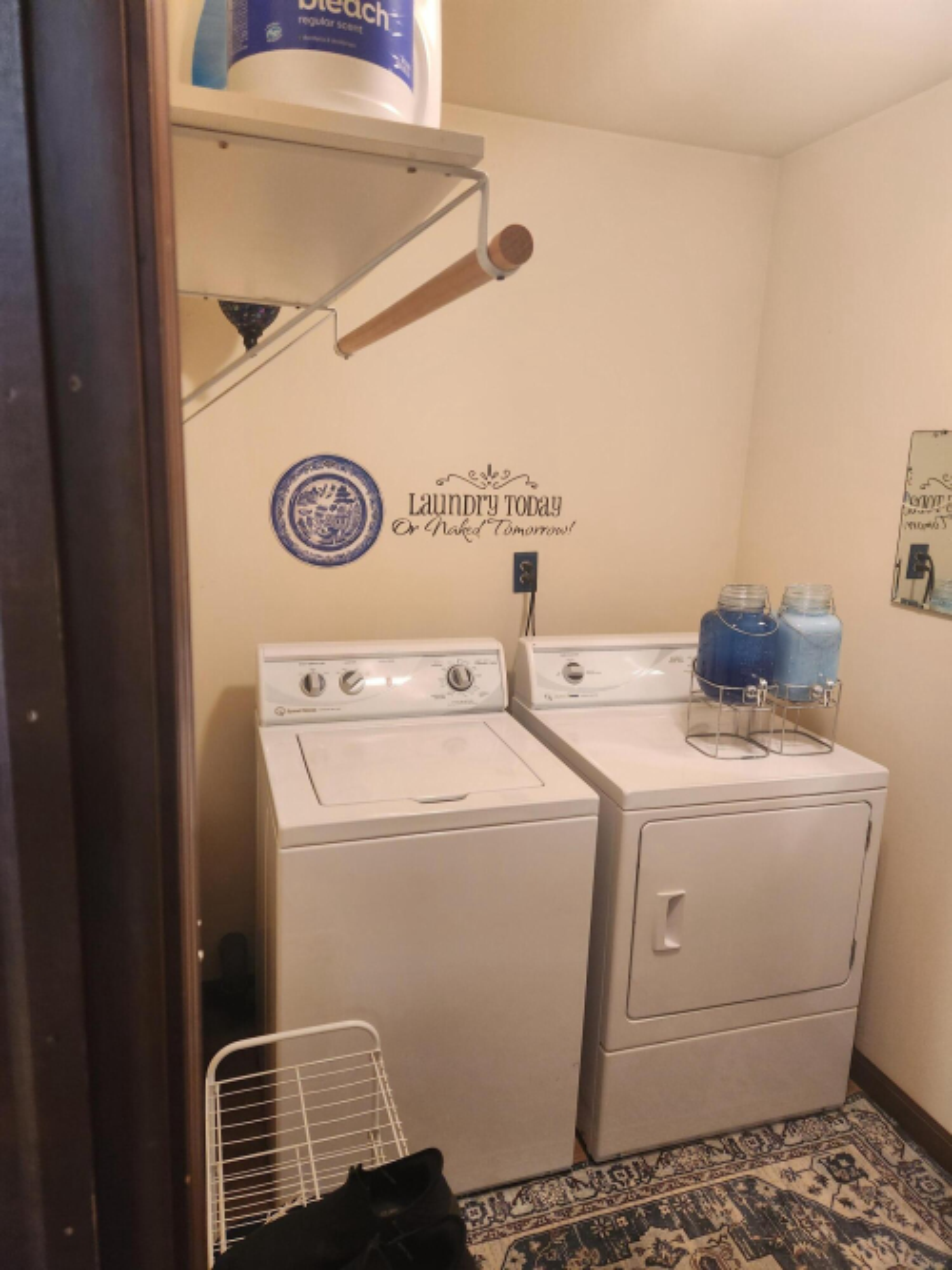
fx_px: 844
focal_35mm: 23
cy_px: 635
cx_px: 476
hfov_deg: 58.9
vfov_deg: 73.9
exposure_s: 1/120
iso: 400
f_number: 1.8
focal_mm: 5.4
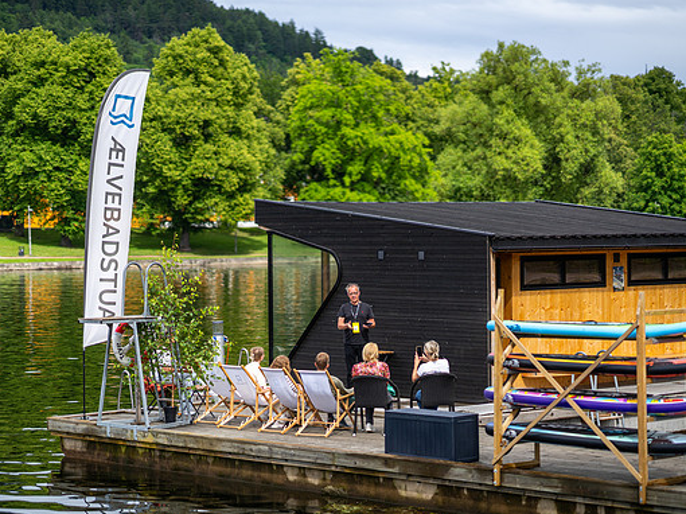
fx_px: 1842
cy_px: 256
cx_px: 355
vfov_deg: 15.9
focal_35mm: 93
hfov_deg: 21.1
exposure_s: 1/6400
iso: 160
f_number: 1.4
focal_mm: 85
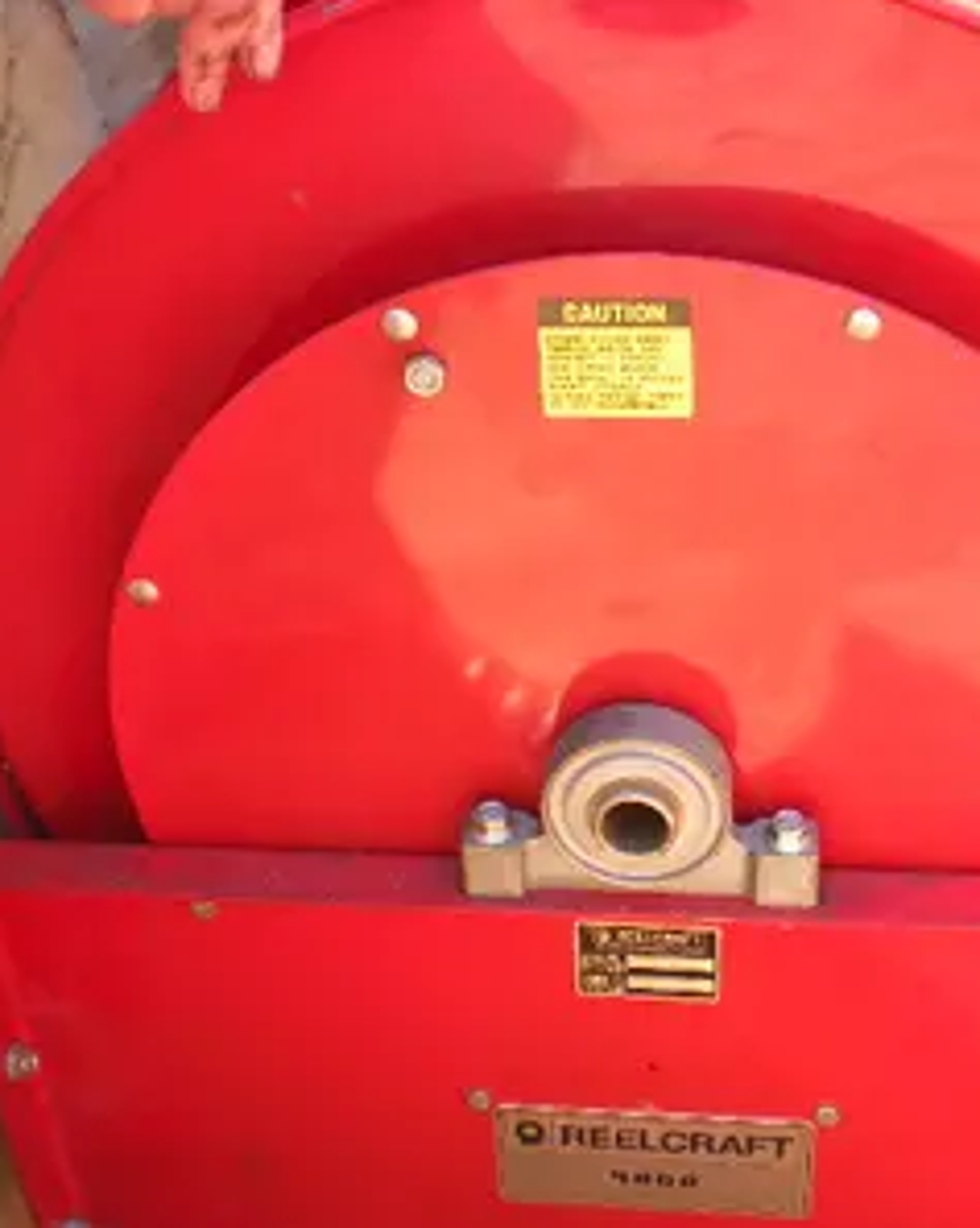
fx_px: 1816
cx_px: 587
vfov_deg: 37.4
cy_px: 616
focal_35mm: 50
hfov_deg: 30.1
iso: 64
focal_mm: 6.3
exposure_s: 1/92.5
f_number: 3.1
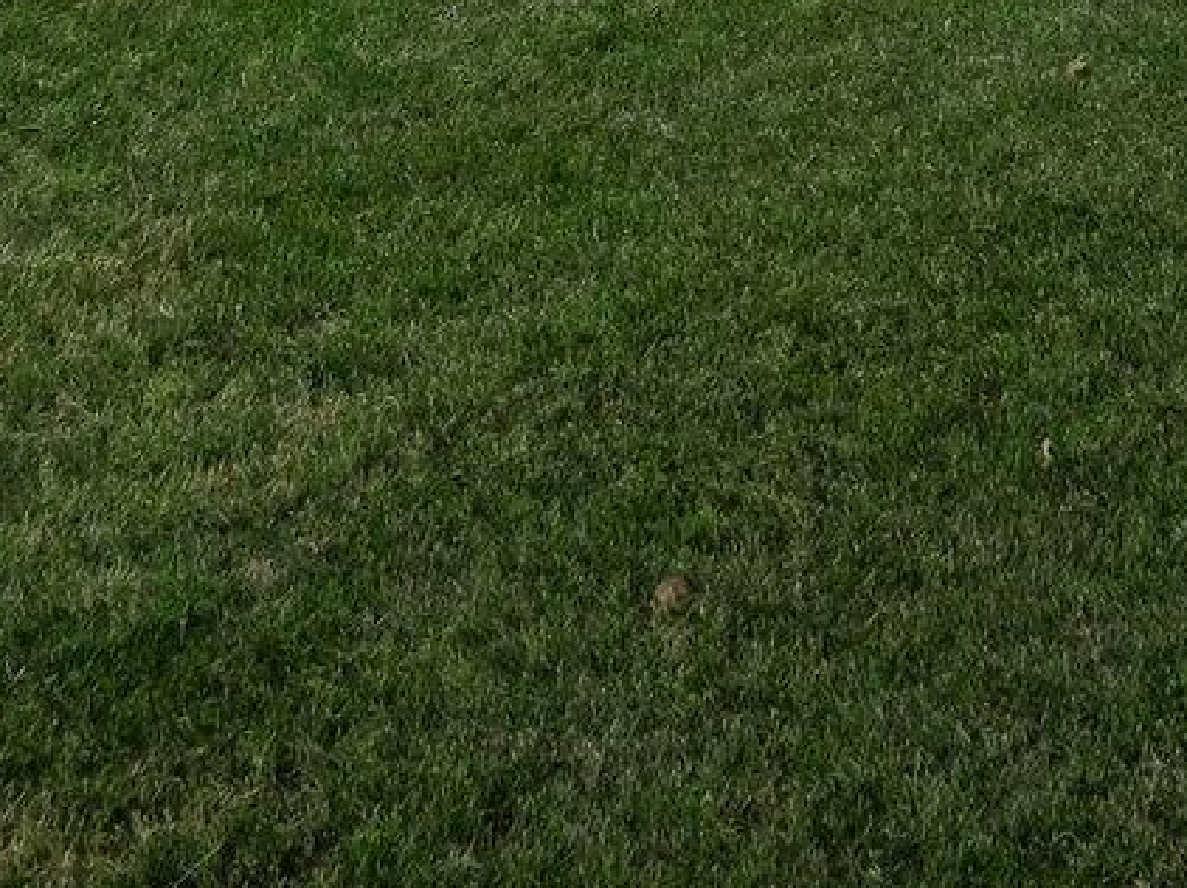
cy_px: -957
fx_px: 2399
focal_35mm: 70
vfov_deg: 15.8
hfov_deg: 25.9
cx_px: 1271
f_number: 8
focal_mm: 10
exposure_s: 1/800
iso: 400
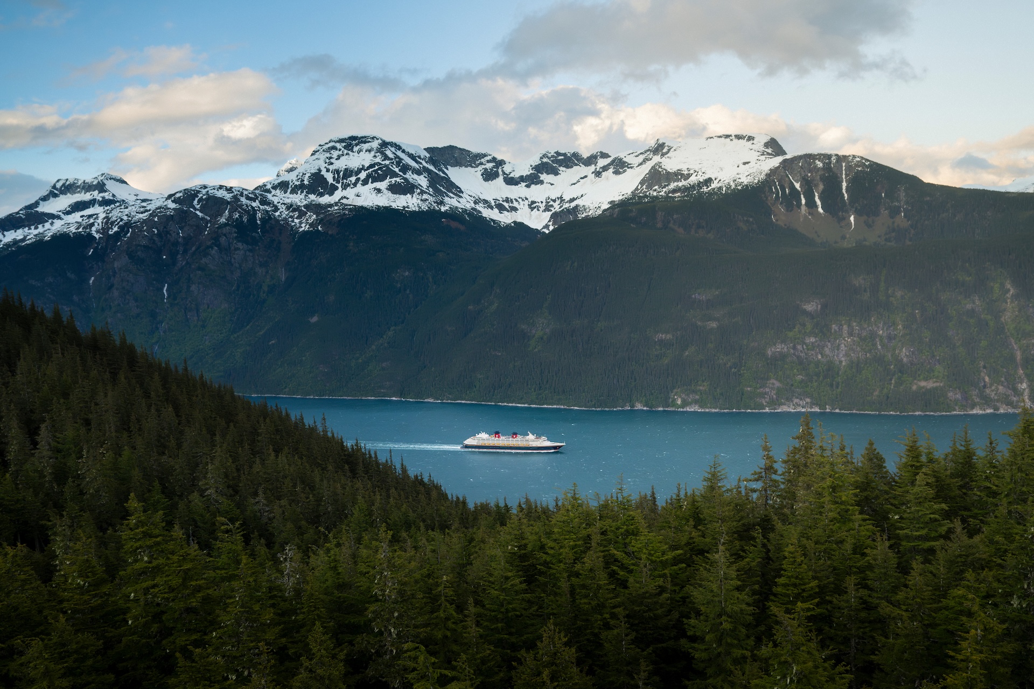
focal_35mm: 29
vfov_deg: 45.0
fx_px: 833
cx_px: 517
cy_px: 344
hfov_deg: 63.7
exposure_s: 1/1250
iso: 2000
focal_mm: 29
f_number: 5.6
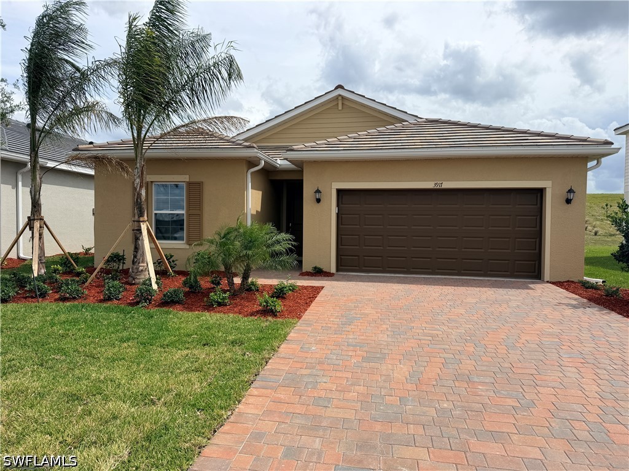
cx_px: 314
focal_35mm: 24
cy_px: 236
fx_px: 436
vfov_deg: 56.8
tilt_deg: -0.7
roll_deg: -0.9
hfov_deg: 71.6
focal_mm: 6.76
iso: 80
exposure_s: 1/6173
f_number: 1.78
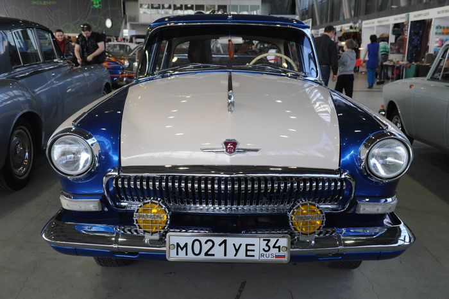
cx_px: 224
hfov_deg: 53.2
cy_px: 150
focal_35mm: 36
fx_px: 449
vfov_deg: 36.8
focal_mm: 36
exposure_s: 1/500
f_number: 5.6
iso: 2000
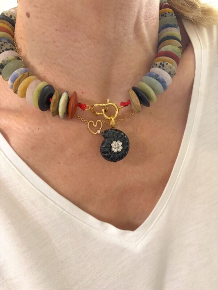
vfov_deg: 67.3
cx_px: 109
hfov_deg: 53.1
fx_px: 218
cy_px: 145
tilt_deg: -7.9
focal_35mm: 26
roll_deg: +7.4
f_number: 1.6
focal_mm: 5.96
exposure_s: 1/50
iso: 160
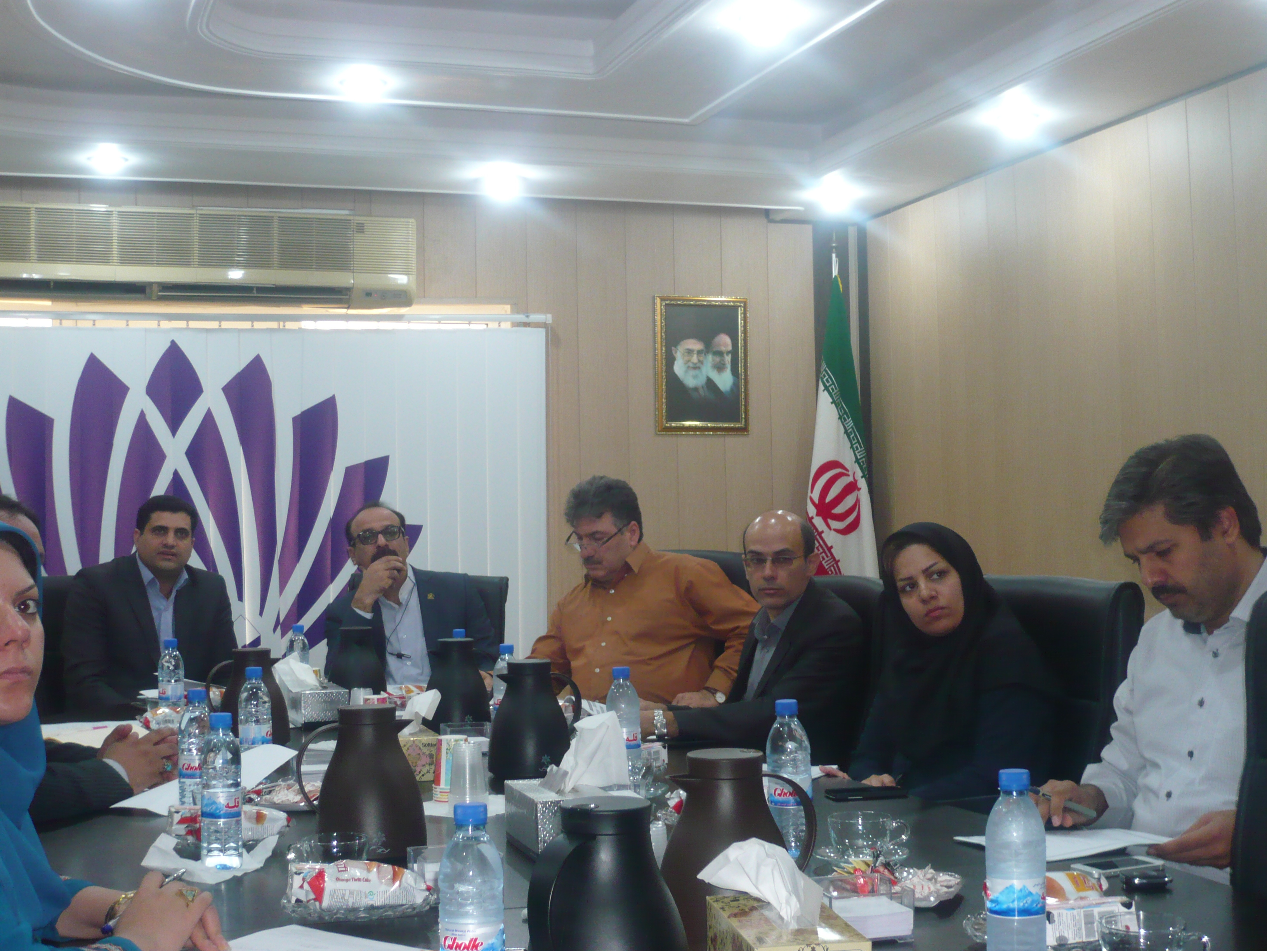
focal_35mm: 48
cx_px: 634
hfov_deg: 39.7
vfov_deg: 30.3
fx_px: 1757
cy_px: 476
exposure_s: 1/40
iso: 200
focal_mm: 7.9
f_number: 3.7
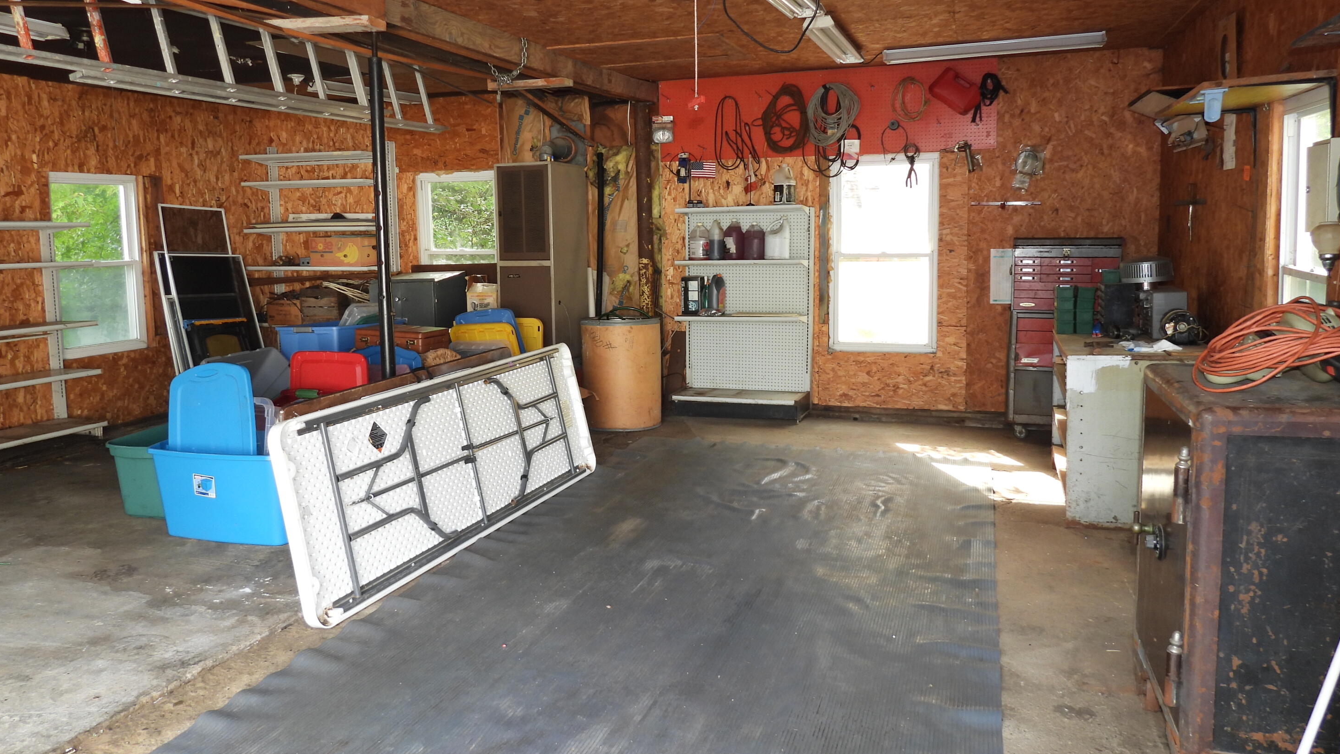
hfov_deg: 69.8
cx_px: 653
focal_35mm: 27
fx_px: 959
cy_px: 338
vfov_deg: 42.8
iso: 100
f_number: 2.8
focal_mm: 4.3
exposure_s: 1/40
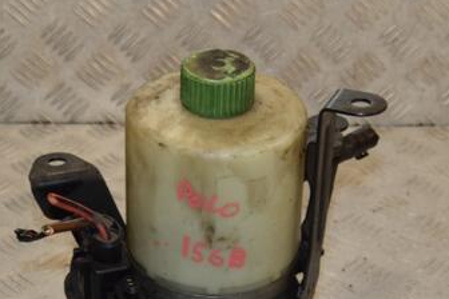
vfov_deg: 12.7
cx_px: 229
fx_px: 1334
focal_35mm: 107
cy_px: 260
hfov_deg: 19.1
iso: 800
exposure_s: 1/200
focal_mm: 40
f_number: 7.1
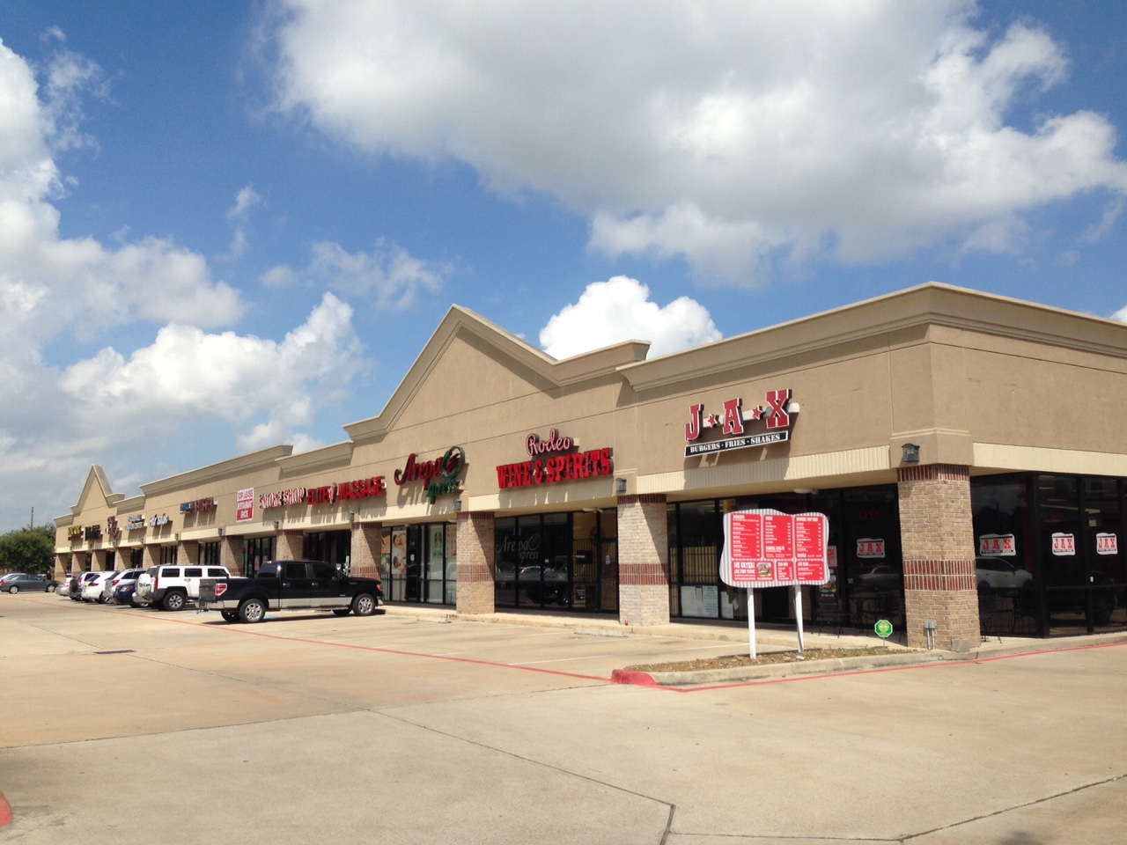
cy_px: 422
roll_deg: -2.1
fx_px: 1074
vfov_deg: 42.9
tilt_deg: +8.6
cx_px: 564
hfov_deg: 55.4
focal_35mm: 33
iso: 50
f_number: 2.4
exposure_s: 1/2358
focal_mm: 4.12
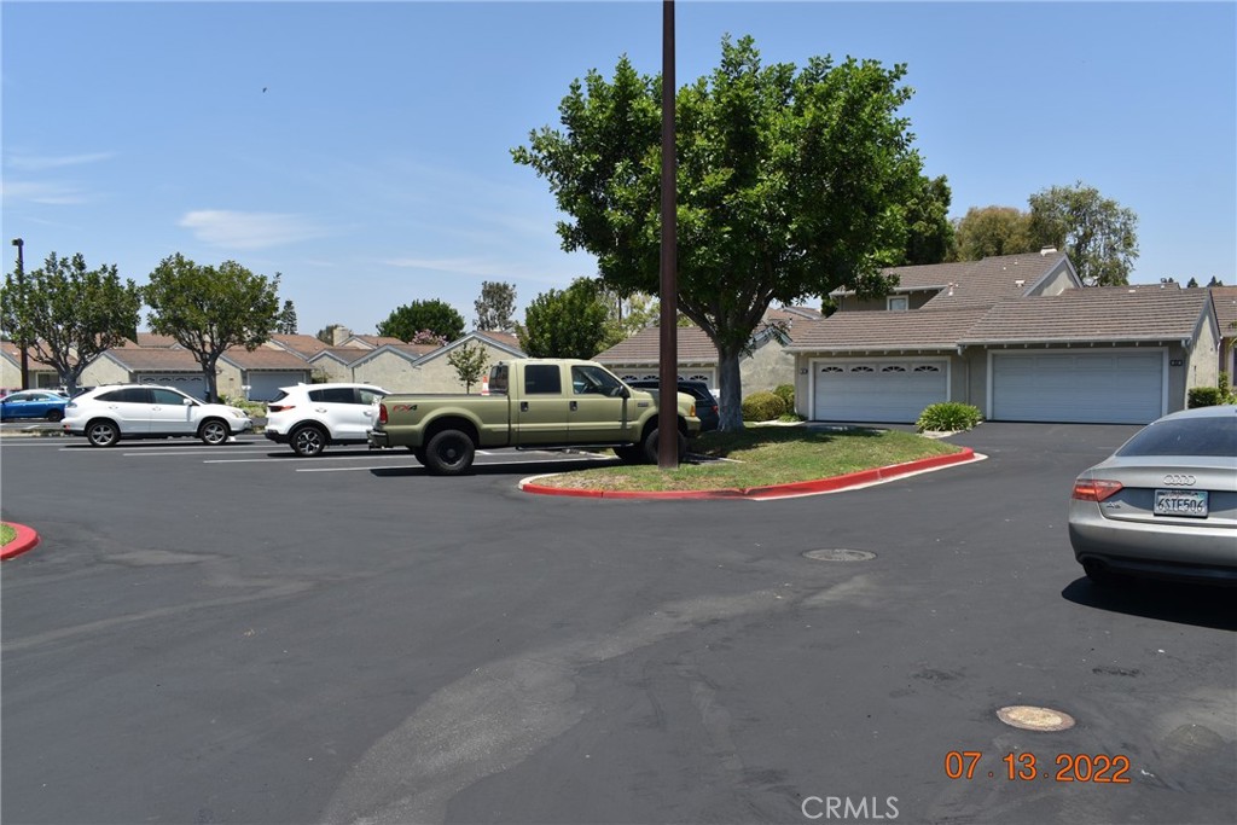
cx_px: 618
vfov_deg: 47.9
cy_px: 412
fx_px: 928
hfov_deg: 67.4
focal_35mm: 27
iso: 100
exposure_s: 1/200
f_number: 10
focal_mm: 18
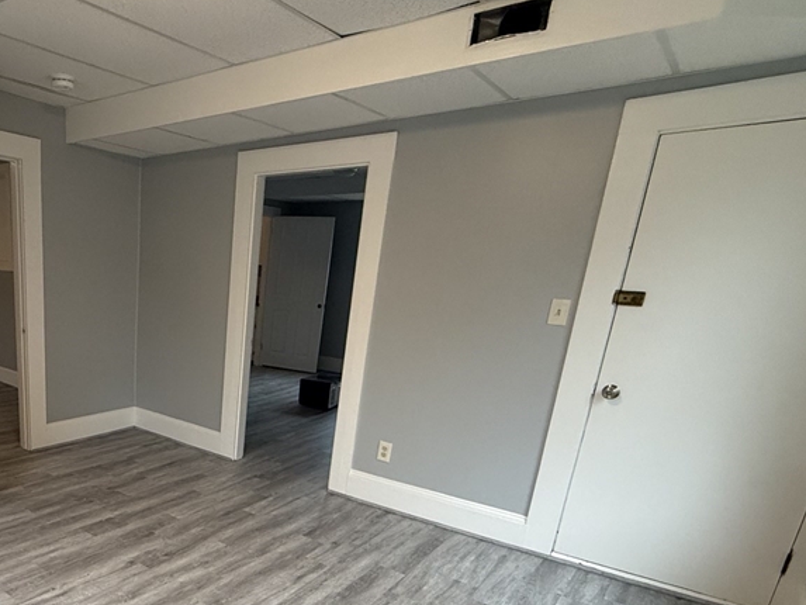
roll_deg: -3.0
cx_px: 190
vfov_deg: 52.9
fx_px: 582
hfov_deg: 64.7
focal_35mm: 25
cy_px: 440
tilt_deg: -17.2
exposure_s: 1/120
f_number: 2.2
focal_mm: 2.22
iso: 320
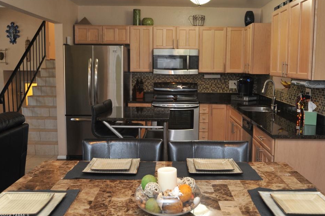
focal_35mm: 38
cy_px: 107
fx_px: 343
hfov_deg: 50.7
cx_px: 173
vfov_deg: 35.0
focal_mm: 35
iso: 1000
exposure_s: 1/30
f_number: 5.6
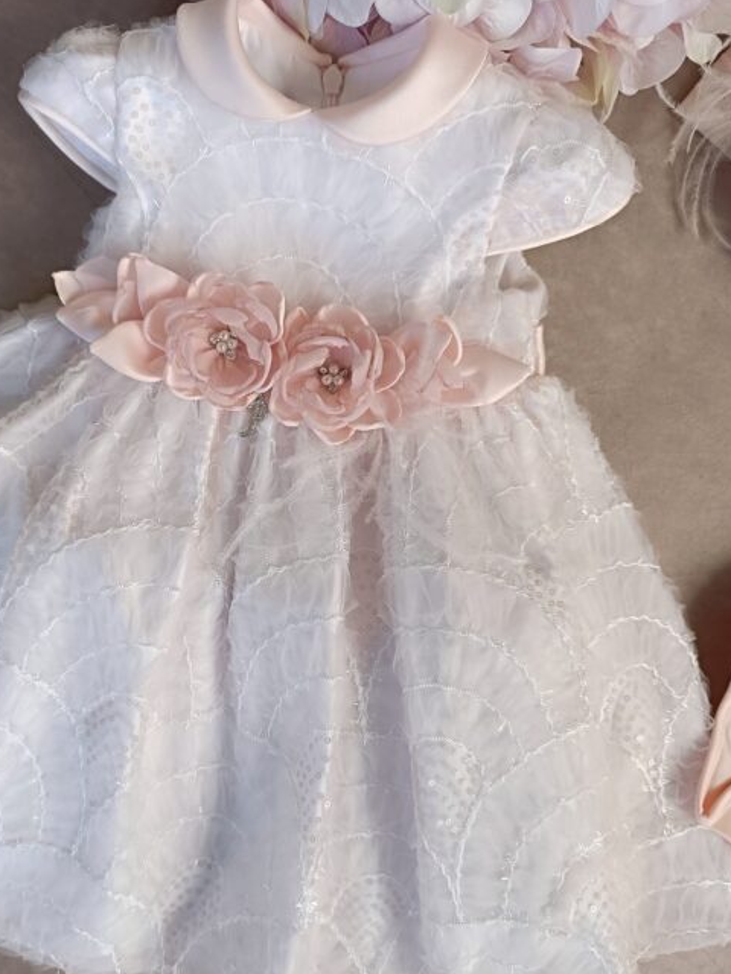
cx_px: 291
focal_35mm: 30
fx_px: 845
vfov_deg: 60.0
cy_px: 502
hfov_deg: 46.5
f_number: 1.65
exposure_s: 1/100
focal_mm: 6.14
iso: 148
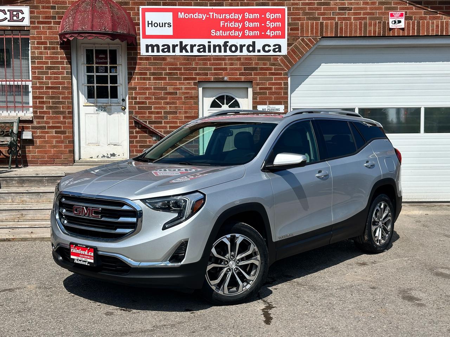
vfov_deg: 30.3
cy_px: 168
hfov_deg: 39.7
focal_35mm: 48
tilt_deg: -3.7
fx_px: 624
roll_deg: +0.9
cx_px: 225
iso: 64
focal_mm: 6.86
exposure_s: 1/5556
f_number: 1.78
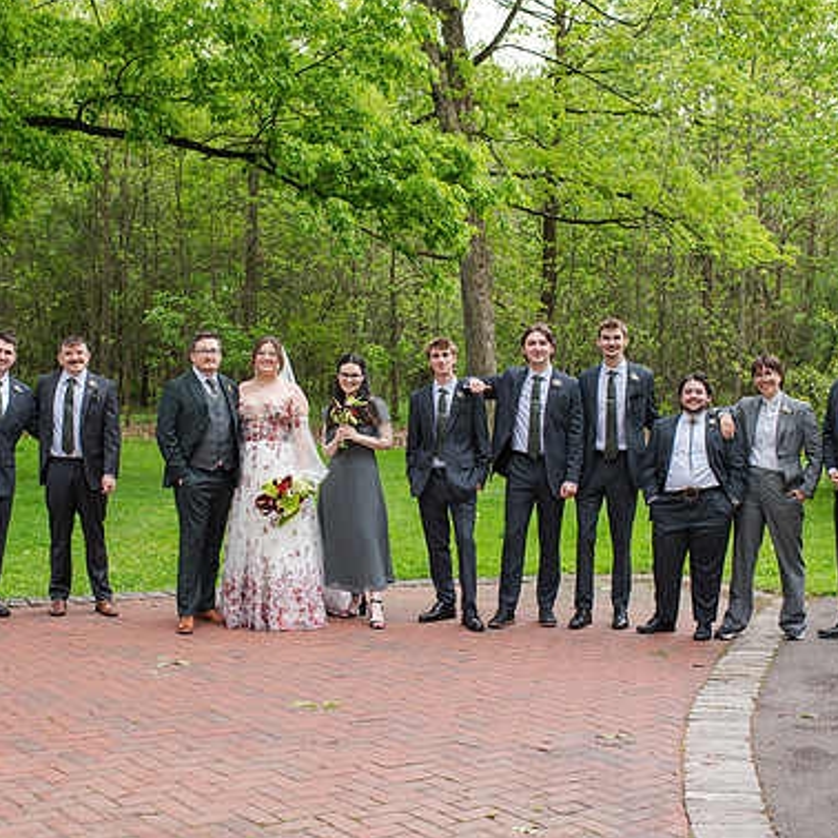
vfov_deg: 31.6
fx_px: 1479
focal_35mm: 54
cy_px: 445
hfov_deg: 31.5
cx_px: 329
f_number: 3.5
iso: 125
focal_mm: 35
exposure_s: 1/320
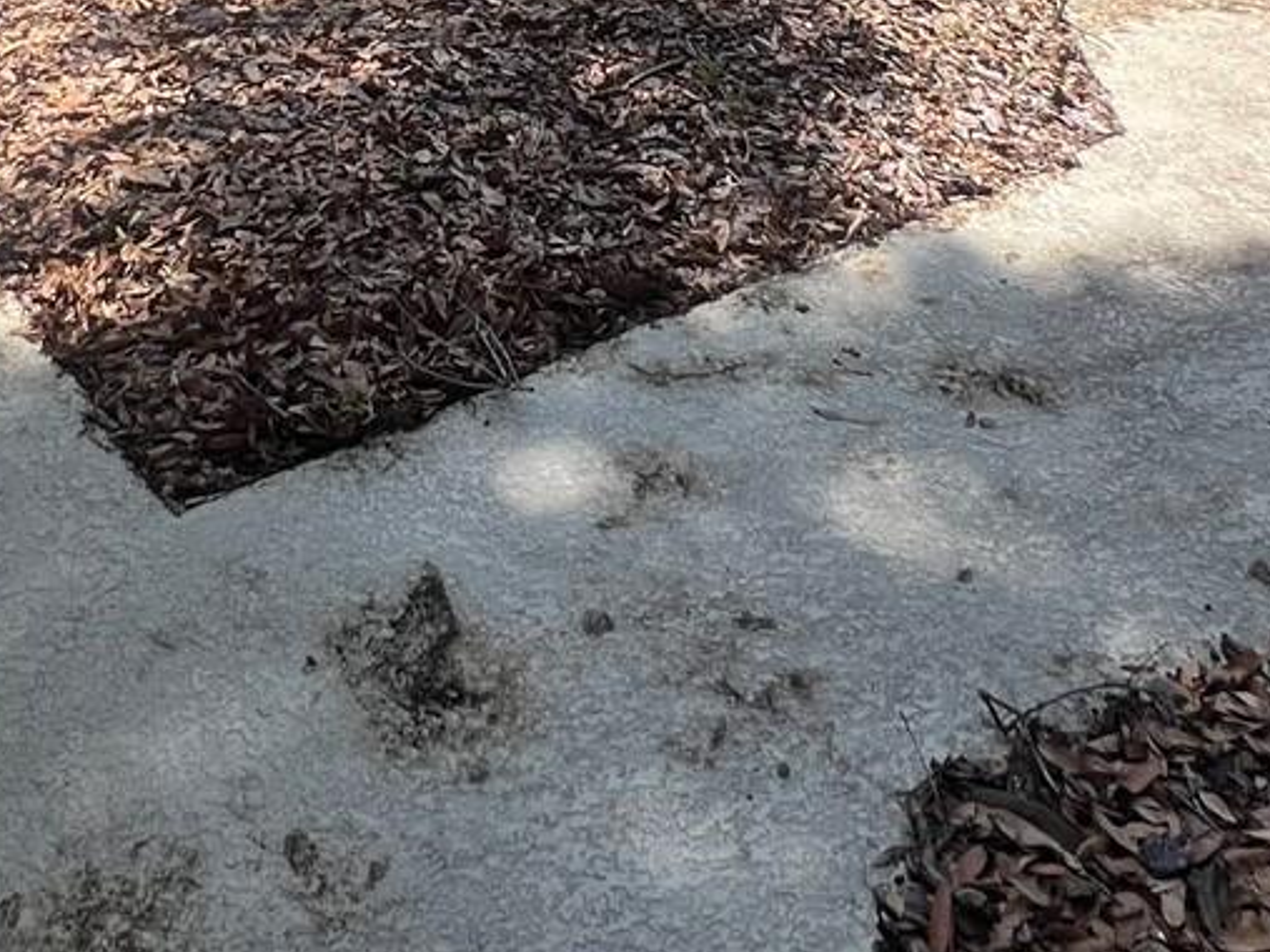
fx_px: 1504
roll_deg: -2.2
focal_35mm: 41
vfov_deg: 27.5
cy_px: -371
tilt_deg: -8.9
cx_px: 526
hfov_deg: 45.6
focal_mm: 1.57
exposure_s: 1/889
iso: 32
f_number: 1.8
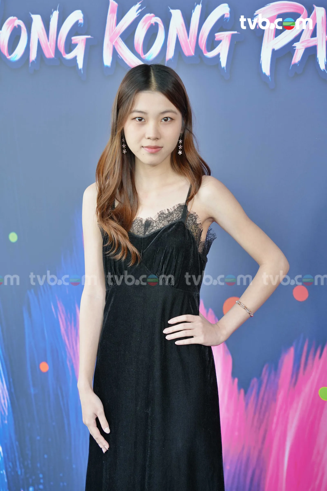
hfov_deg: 14.3
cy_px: 246
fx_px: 1308
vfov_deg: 21.2
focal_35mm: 96
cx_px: 164
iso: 640
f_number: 4.5
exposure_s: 1/100
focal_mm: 96
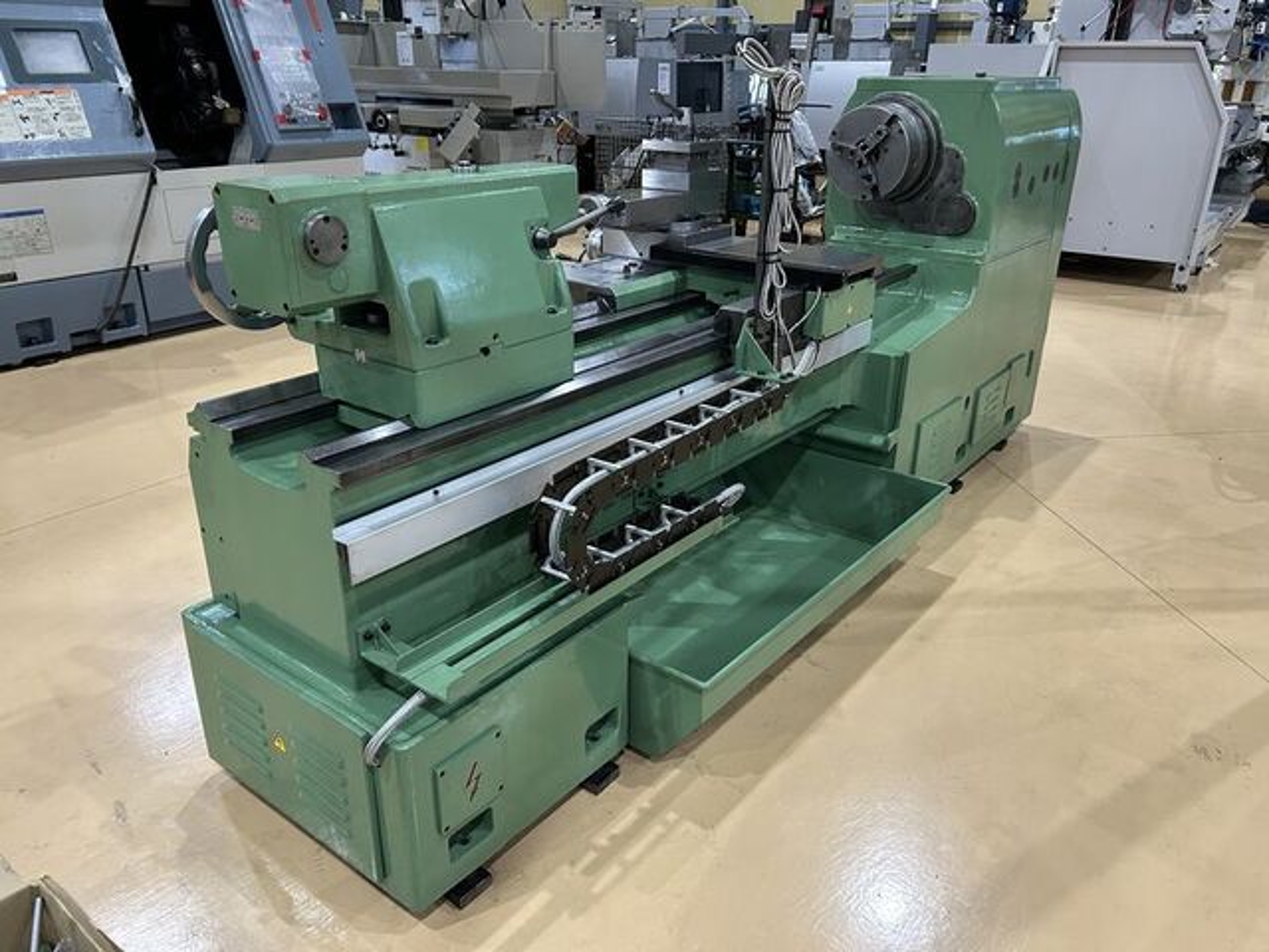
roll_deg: -0.6
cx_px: 634
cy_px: 476
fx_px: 953
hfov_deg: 67.3
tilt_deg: -22.7
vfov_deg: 53.1
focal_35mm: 26
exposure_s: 1/60
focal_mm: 5.7
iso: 250
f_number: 1.5
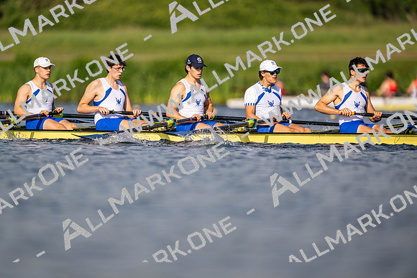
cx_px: 208
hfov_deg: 3.4
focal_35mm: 600
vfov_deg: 2.3
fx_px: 6951
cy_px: 139
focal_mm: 600
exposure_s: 1/2500
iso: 220
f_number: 4
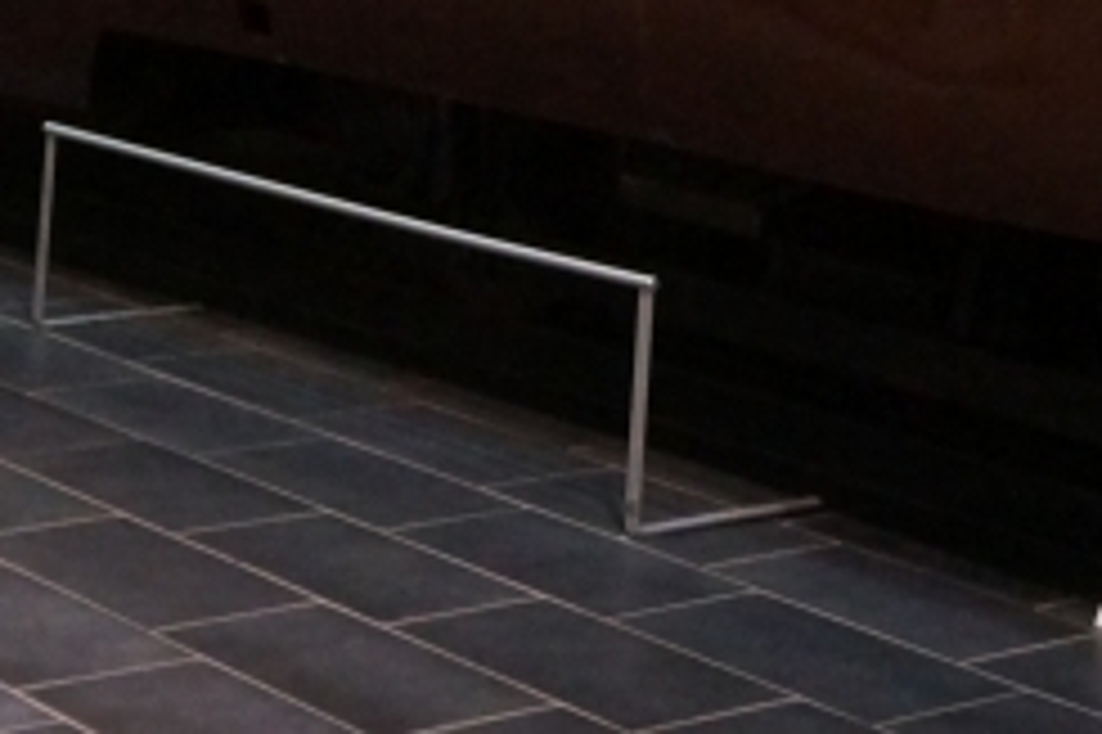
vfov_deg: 11.8
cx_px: 814
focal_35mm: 110
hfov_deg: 18.5
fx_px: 3365
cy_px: -401
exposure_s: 1/160
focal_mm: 18
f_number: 4
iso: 3200
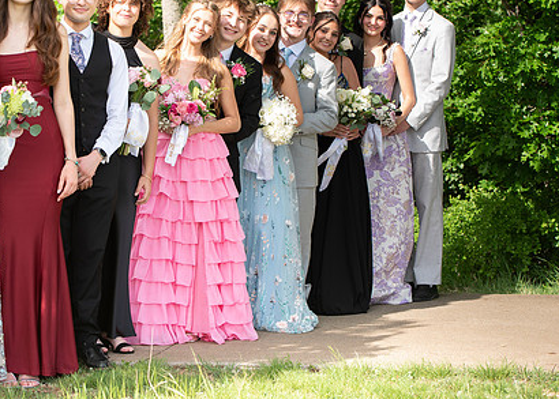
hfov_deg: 17.5
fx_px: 1810
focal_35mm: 114
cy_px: 136
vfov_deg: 12.6
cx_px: 221
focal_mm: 70
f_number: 4
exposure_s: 1/400
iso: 100
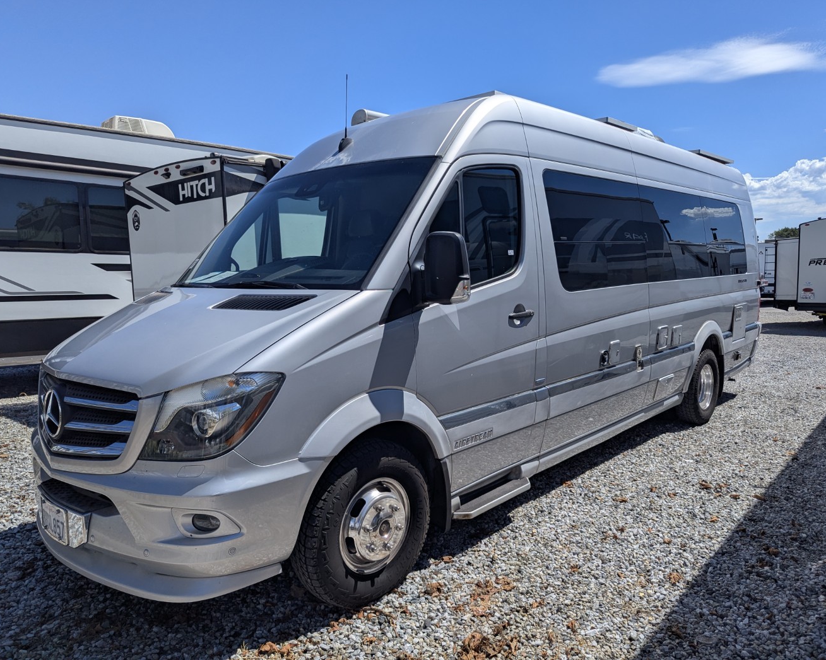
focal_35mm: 25
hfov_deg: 68.1
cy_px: 330
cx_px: 433
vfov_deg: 56.8
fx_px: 611
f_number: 1.85
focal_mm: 6.81
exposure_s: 1/4348
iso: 46
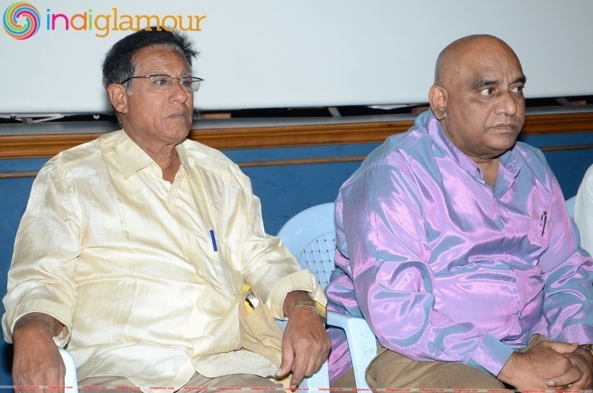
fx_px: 1283
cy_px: 196
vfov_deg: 17.4
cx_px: 296
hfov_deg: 26.0
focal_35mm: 78
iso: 400
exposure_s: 1/125
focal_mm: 52
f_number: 5.6
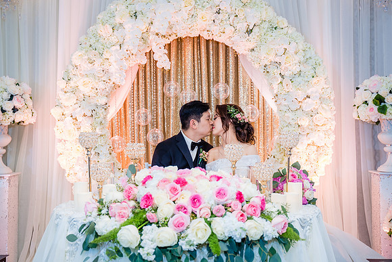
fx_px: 488
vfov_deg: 30.0
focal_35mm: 45
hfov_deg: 43.8
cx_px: 188
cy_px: 124
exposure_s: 1/160
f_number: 3.5
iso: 800
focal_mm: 40
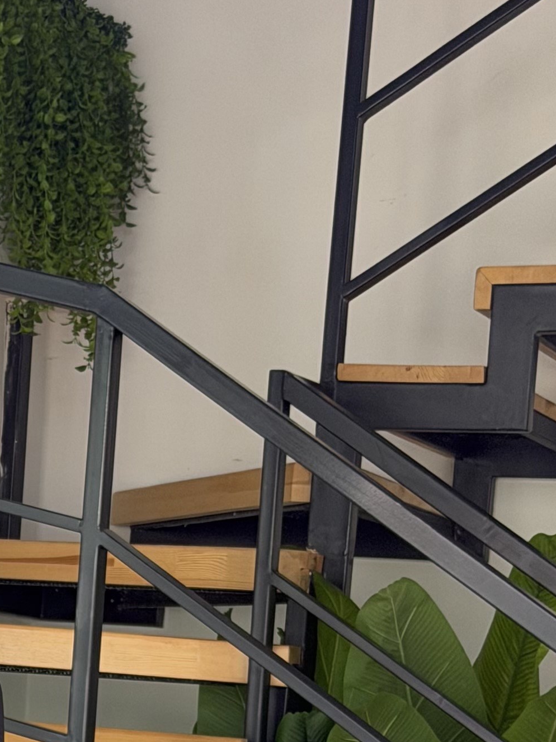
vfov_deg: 13.1
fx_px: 3128
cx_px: -225
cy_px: 918
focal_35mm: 146
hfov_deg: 9.9
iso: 64
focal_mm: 6.76
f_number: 1.78
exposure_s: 1/171
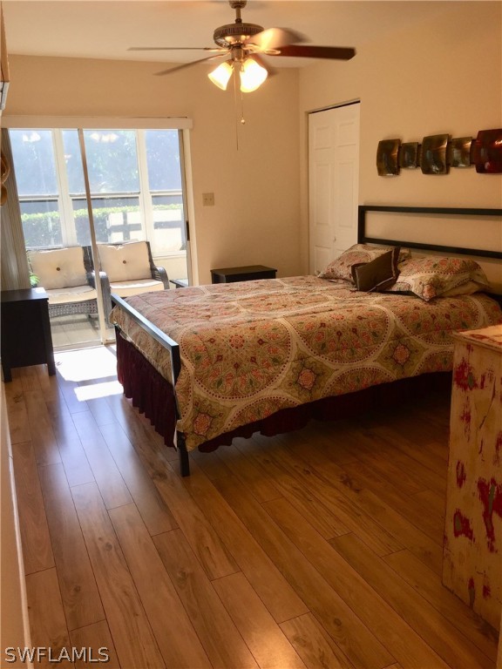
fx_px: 561
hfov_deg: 48.2
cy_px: 334
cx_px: 251
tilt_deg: -14.8
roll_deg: +2.4
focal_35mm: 29
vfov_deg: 61.7
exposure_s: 1/60
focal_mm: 4.15
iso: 32
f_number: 2.2
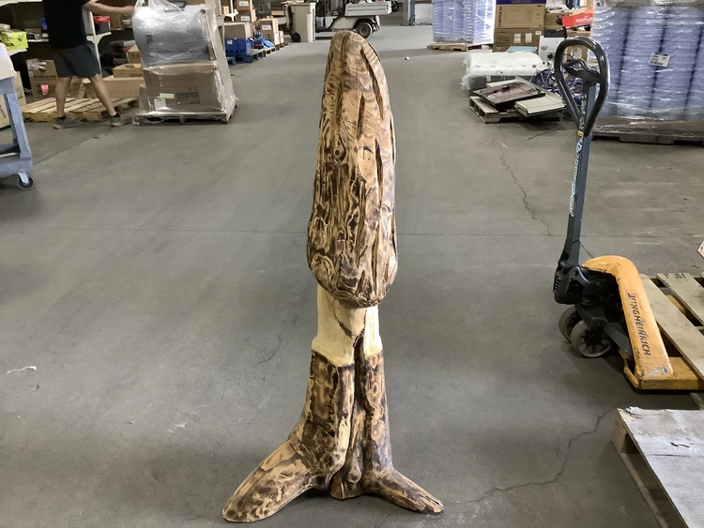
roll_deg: +1.7
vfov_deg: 45.5
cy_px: 264
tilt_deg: -23.8
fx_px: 631
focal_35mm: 31
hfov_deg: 58.3
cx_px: 352
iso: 320
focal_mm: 3.3
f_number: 2.4
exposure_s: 1/40
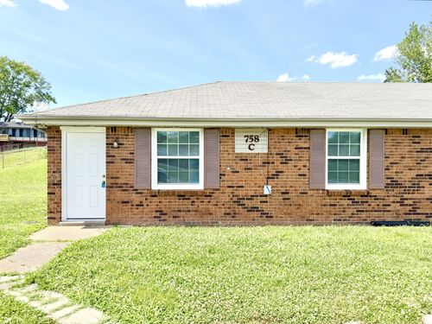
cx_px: 216
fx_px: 300
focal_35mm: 24
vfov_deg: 56.8
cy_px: 162
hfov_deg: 71.6
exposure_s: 1/3584
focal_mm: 6.76
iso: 80
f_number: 1.78
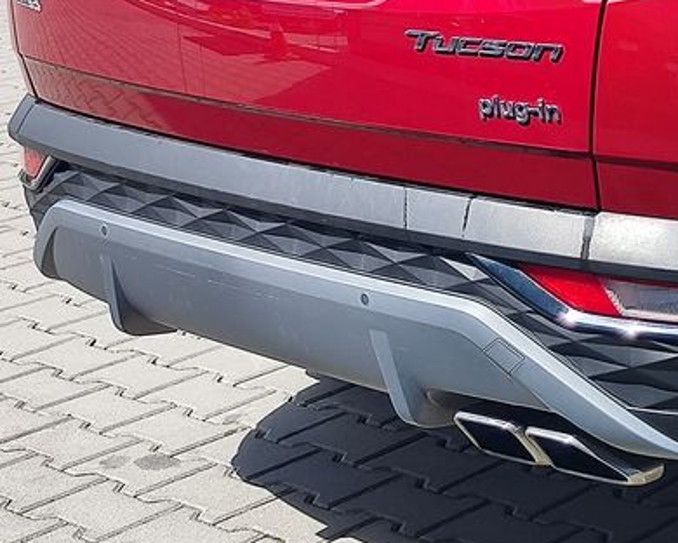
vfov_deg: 21.7
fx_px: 1385
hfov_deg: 24.5
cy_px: 54
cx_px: 848
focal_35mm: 69
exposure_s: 1/699
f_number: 1.69
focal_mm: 7.01
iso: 50
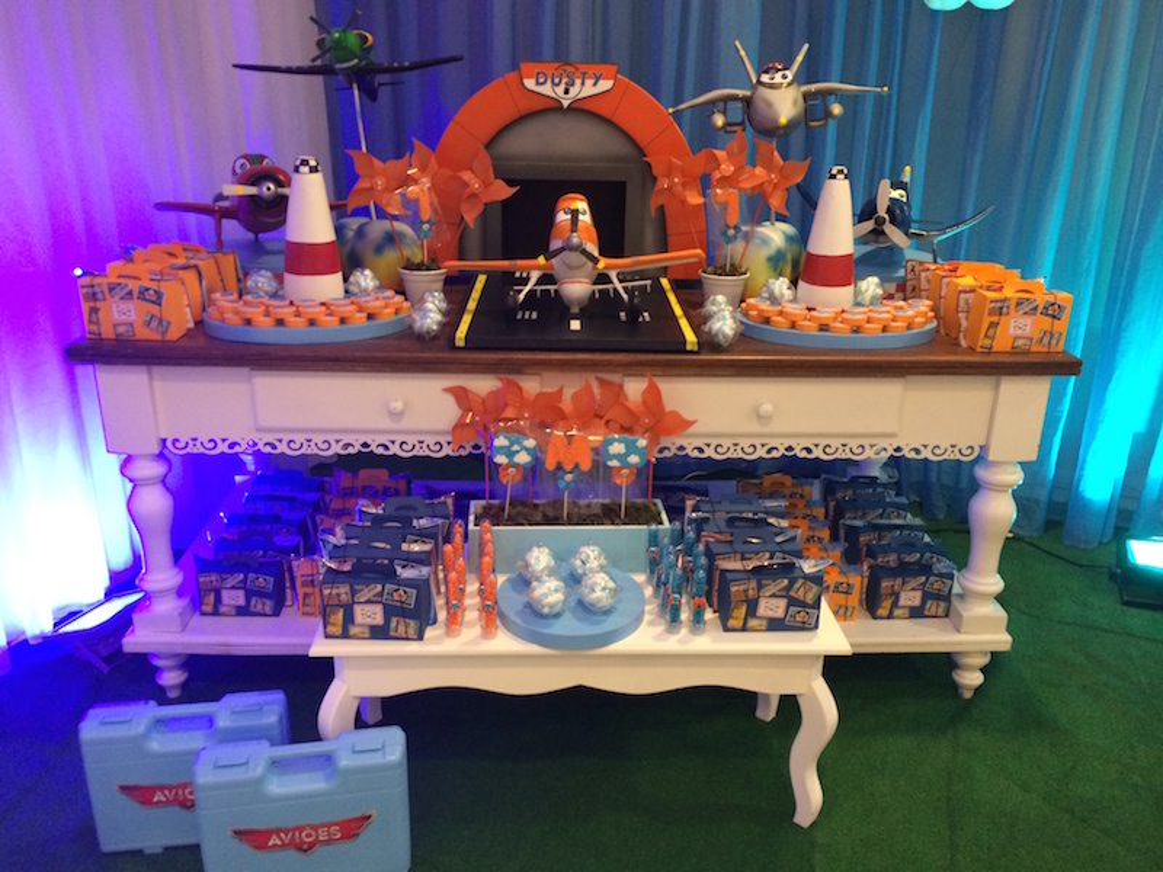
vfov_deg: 46.8
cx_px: 582
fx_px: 1008
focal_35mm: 30
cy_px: 436
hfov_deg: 60.0
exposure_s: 1/20
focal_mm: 4.12
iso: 320
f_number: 2.2
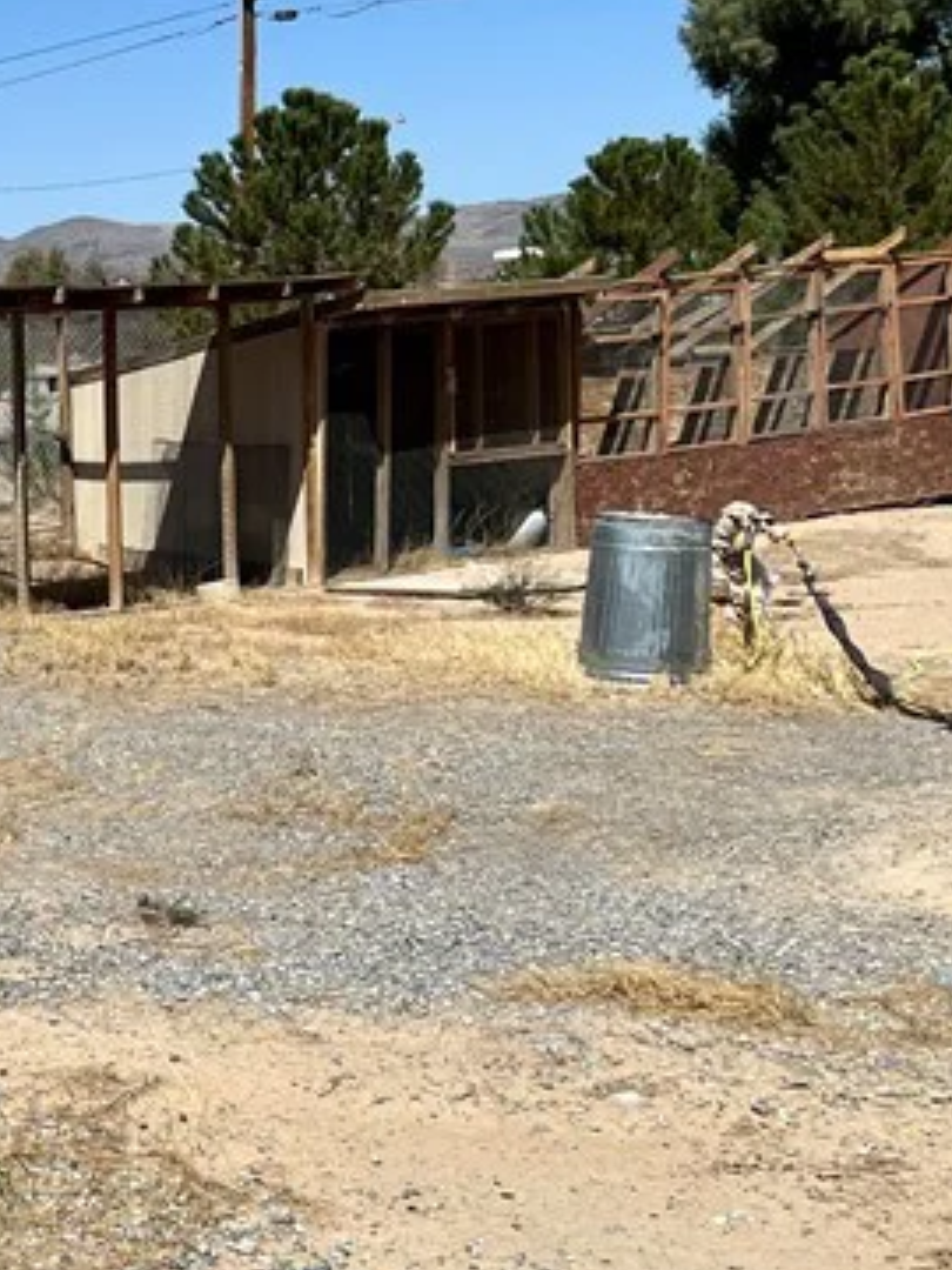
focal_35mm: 74
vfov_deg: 26.3
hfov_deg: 18.4
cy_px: 646
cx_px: -321
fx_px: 2714
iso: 50
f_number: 1.5
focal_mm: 5.7
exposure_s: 1/8696
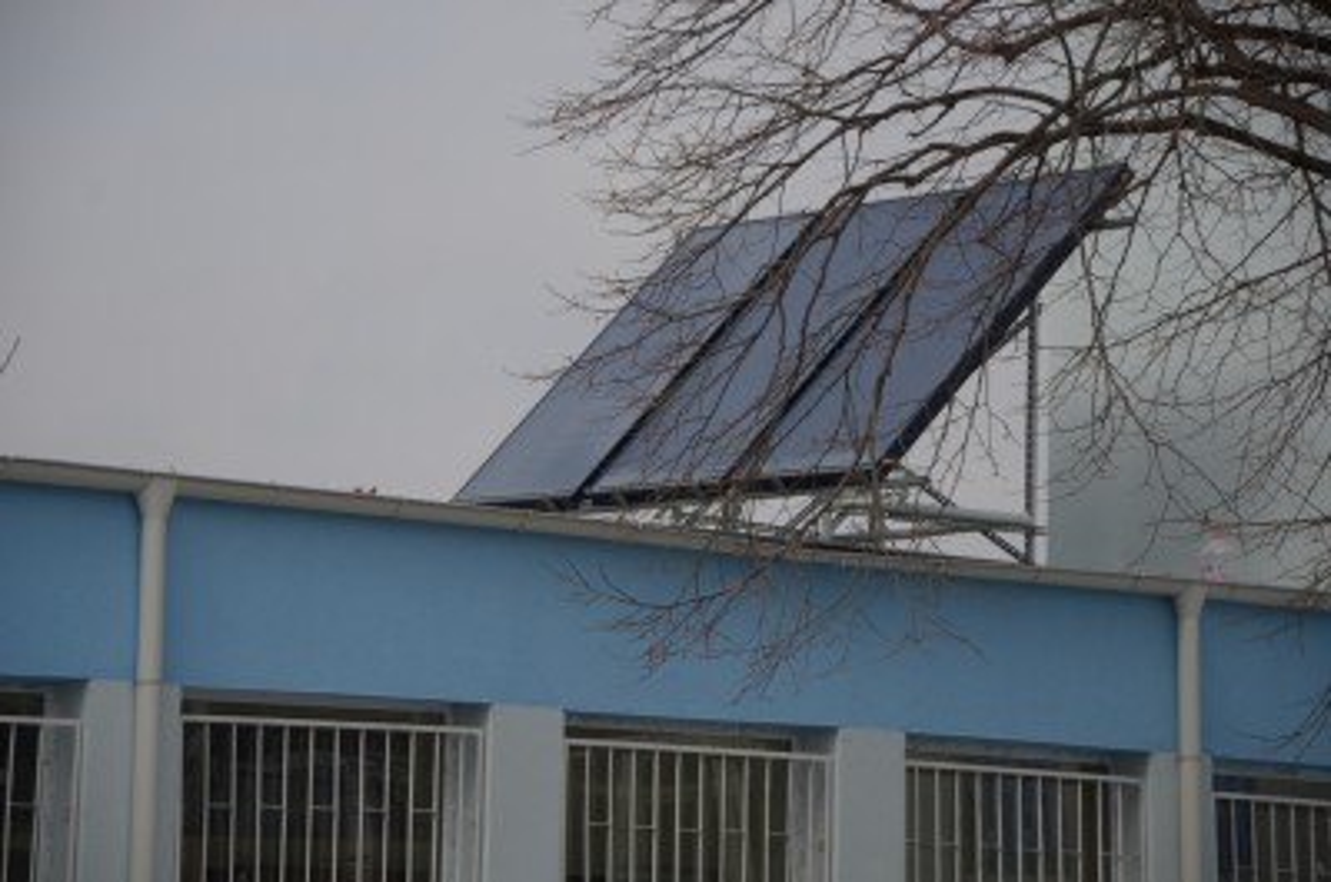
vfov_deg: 8.7
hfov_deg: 13.1
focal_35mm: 158
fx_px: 5811
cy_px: 441
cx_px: 666
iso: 200
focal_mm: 105
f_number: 8
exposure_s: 1/1000
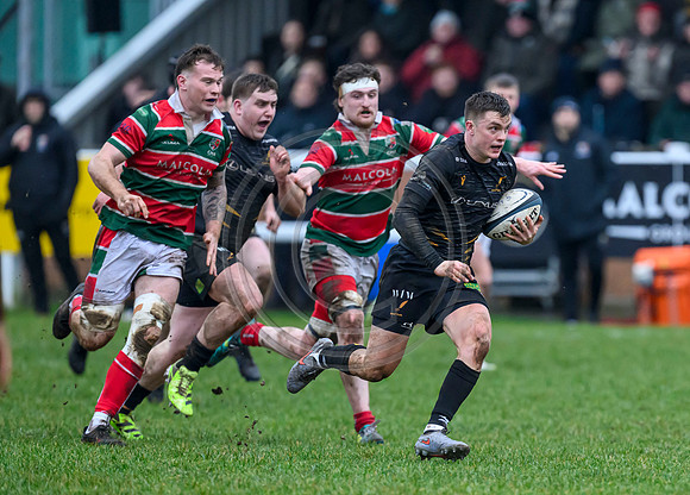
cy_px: 338
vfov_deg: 2.4
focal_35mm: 601
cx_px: 526
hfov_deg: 3.4
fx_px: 11791
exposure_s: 1/2000
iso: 4000
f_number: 3.5
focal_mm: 400
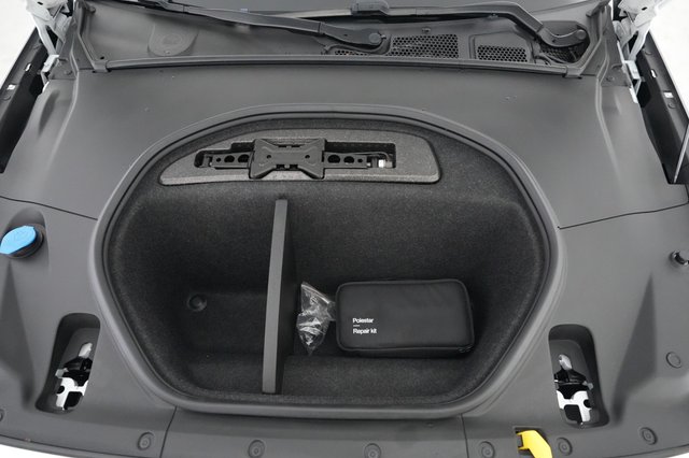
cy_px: 229
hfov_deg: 73.8
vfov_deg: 53.1
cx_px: 344
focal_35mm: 24
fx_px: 459
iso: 12800
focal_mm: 24
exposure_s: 1/160
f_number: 2.8
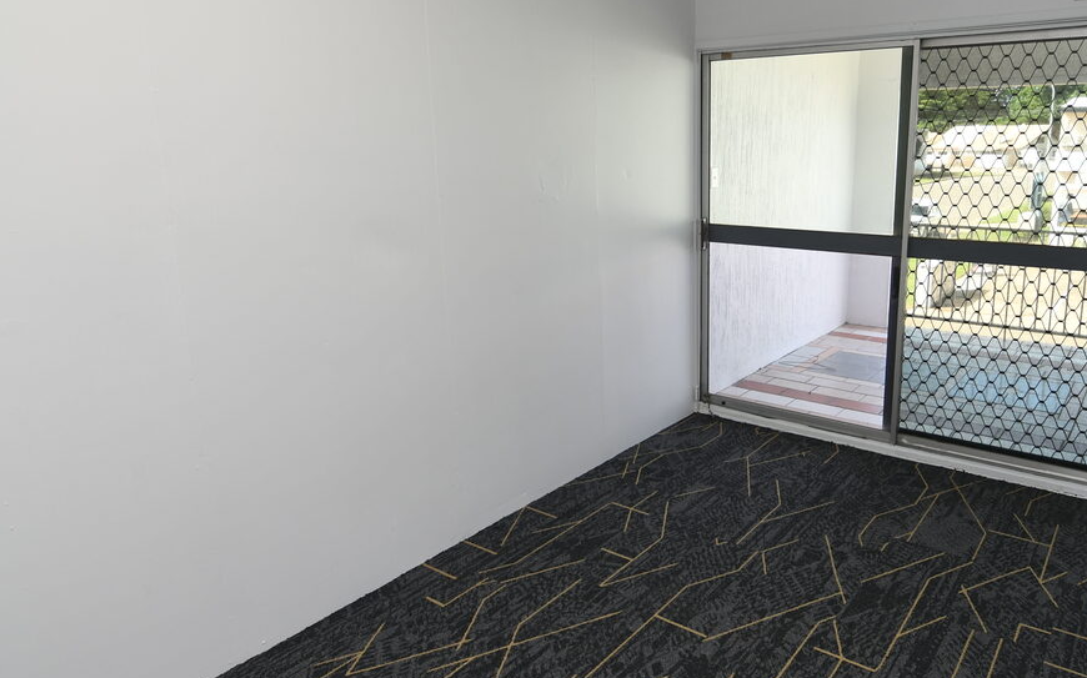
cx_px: 658
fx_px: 711
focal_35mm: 24
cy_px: 298
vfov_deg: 50.9
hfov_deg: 73.9
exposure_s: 1/80
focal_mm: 11
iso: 200
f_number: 4.5
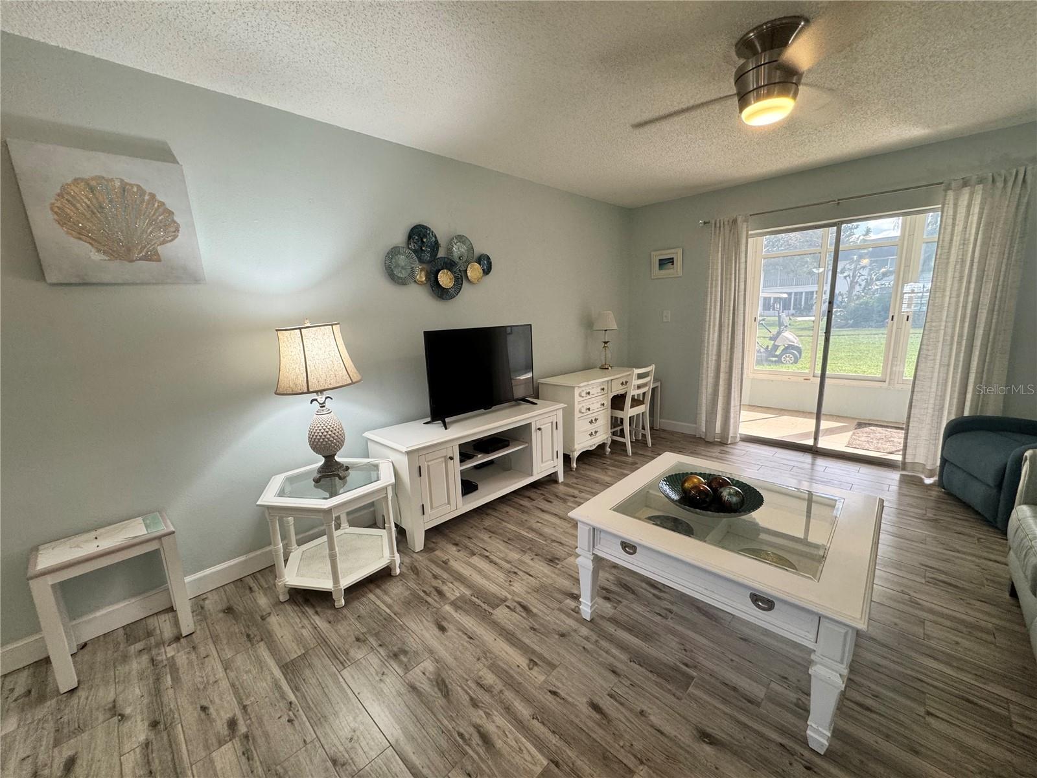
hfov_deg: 102.1
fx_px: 419
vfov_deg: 85.7
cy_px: 389
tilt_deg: -9.9
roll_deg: +2.4
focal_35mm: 14
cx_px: 518
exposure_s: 1/120
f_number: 2.2
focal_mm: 2.22
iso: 160
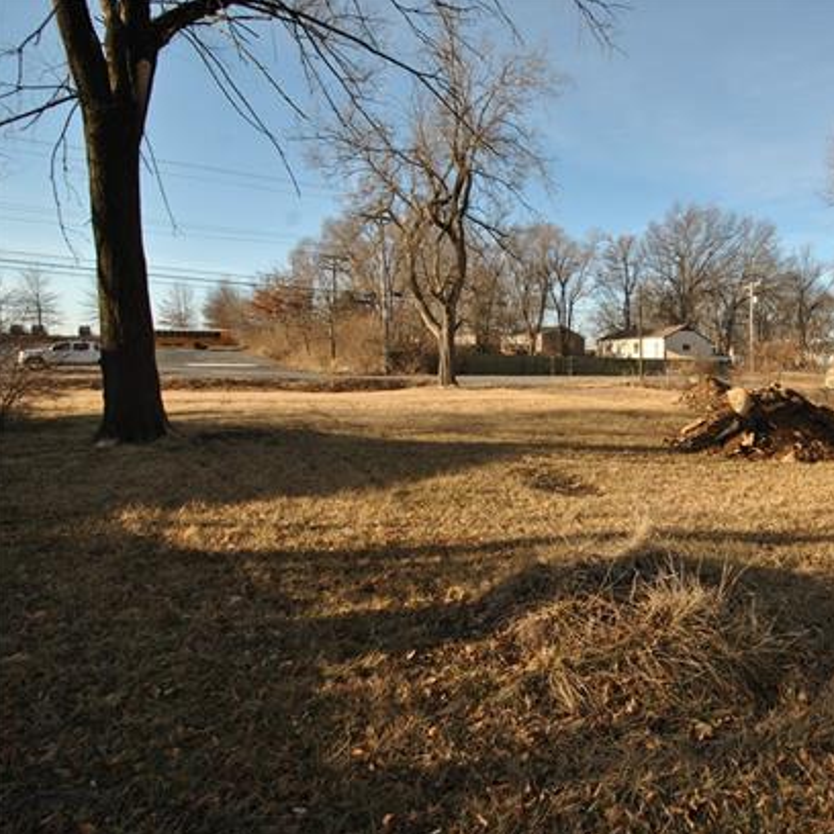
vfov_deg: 74.8
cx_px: 646
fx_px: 545
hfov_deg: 68.9
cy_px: 432
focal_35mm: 20
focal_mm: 10
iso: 100
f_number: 6.3
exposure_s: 1/160
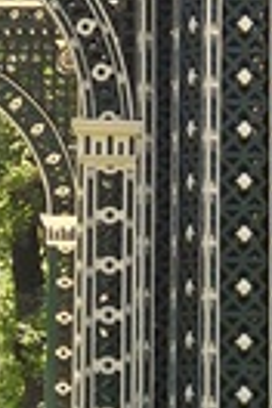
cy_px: -136
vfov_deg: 6.9
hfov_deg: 4.6
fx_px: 3366
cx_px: -99
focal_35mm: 297
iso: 100
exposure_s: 1/200
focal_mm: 8.4
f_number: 3.2
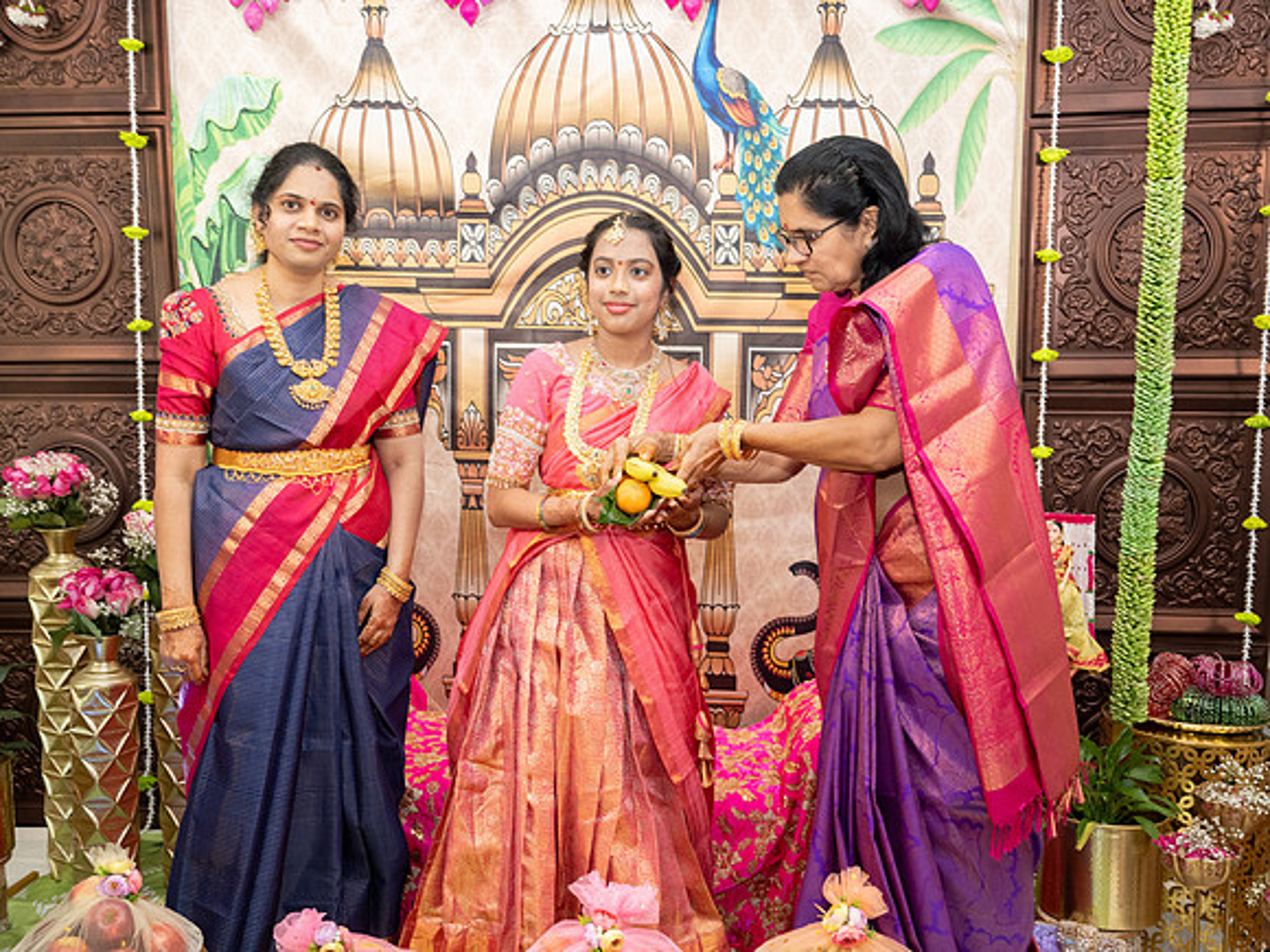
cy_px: 487
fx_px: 1300
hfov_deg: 52.1
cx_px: 621
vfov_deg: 40.2
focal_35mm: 35
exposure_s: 1/160
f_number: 3.2
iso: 640
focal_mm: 30
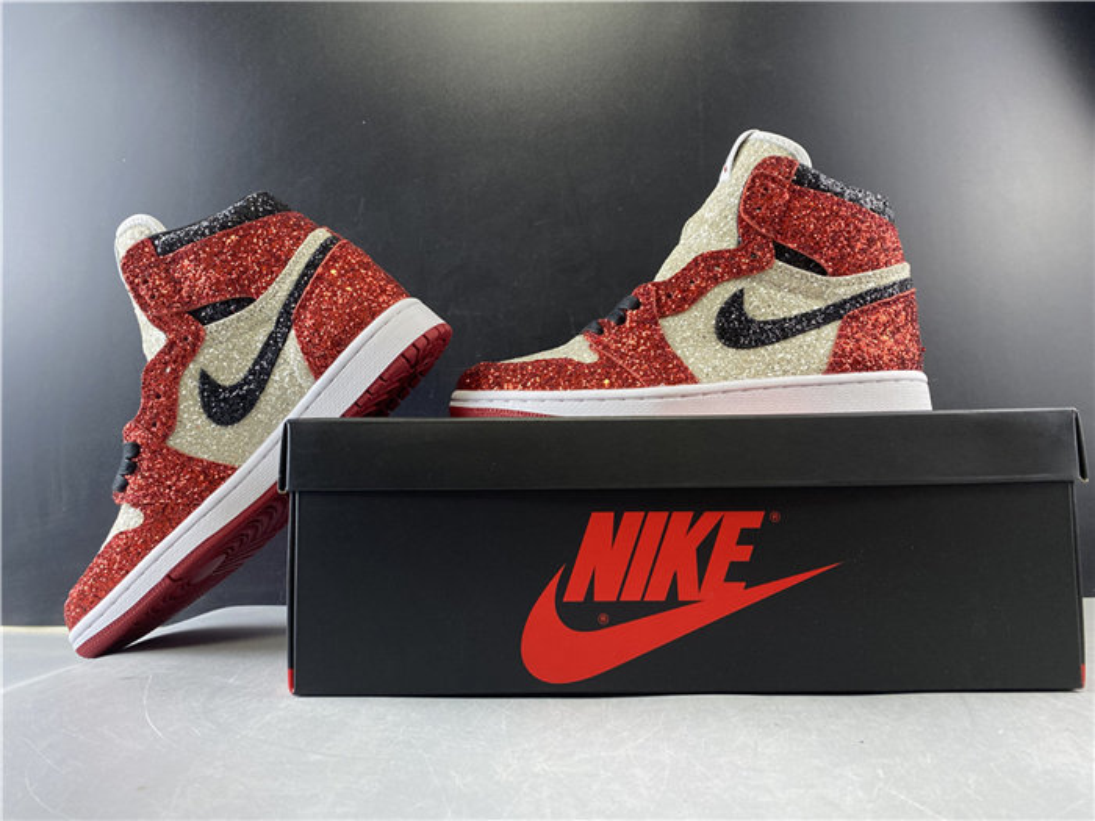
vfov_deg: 53.1
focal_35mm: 26
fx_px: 822
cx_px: 548
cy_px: 410
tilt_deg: +6.1
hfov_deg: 67.3
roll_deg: +1.3
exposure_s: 1/50
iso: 100
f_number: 1.8
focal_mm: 4.25
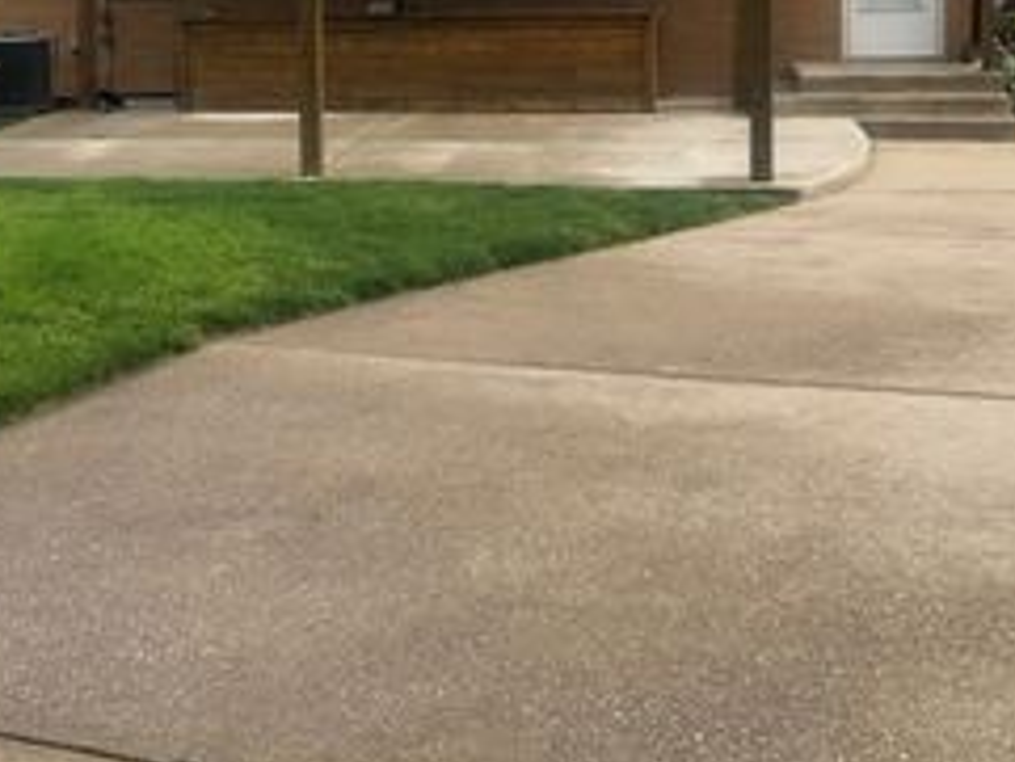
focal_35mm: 58
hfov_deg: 32.9
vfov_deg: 24.6
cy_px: 103
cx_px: 316
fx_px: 1702
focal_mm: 3.99
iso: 20
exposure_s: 1/736
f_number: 1.8
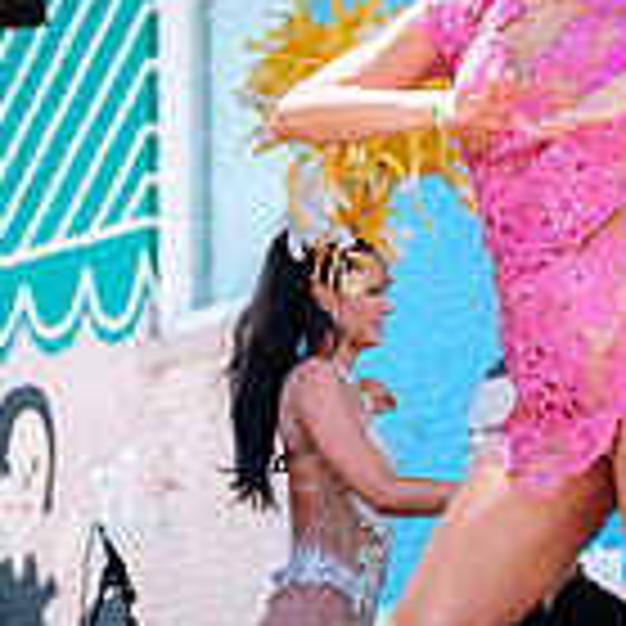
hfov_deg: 6.4
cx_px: 369
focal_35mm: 273
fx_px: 5586
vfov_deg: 6.4
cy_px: 245
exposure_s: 1/1250
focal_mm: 51.6
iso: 200
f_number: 3.6
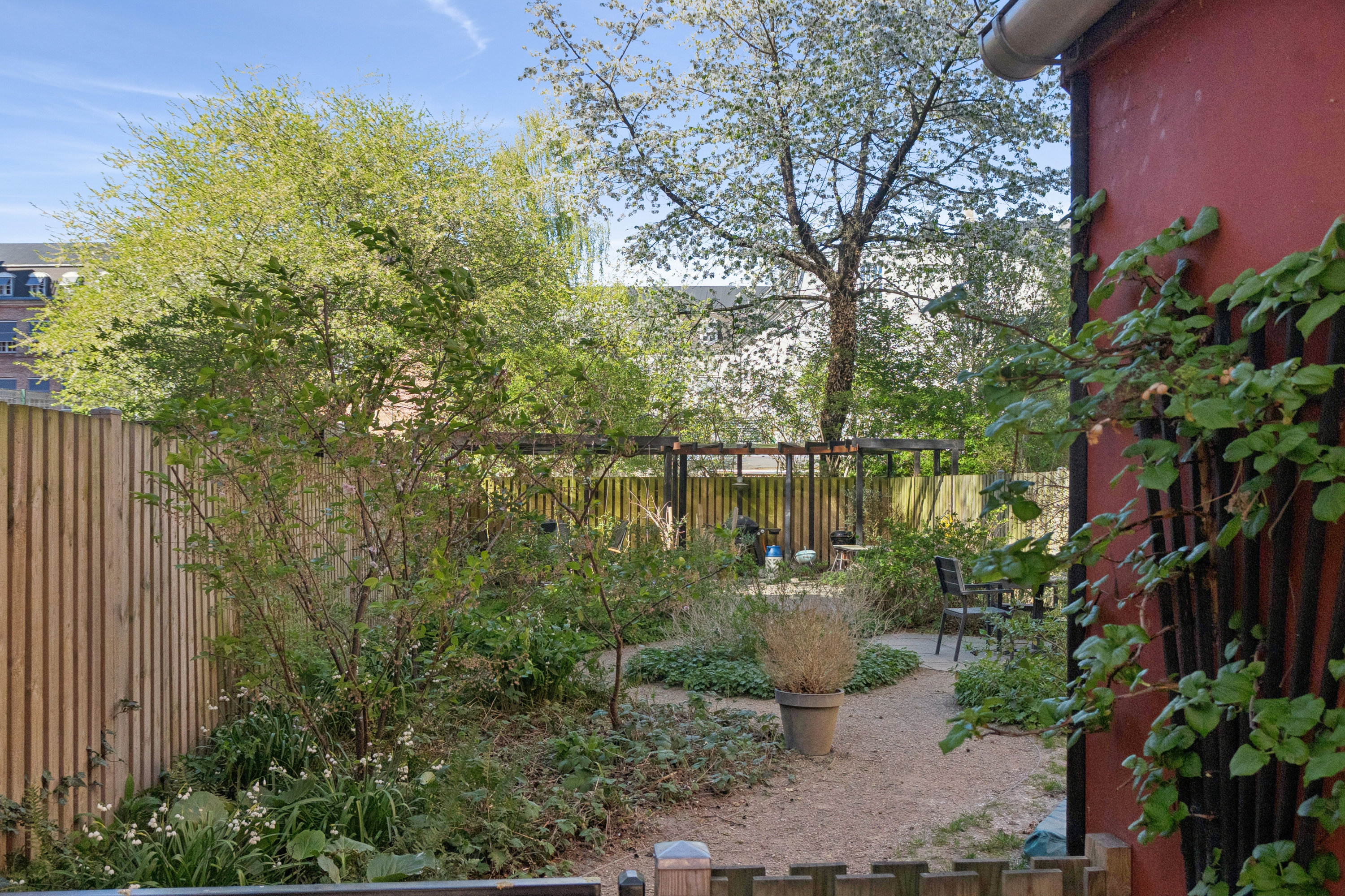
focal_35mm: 33
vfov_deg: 40.0
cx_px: 672
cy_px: 448
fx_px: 1233
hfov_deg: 57.2
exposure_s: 1/1000
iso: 640
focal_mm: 22
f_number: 5.6
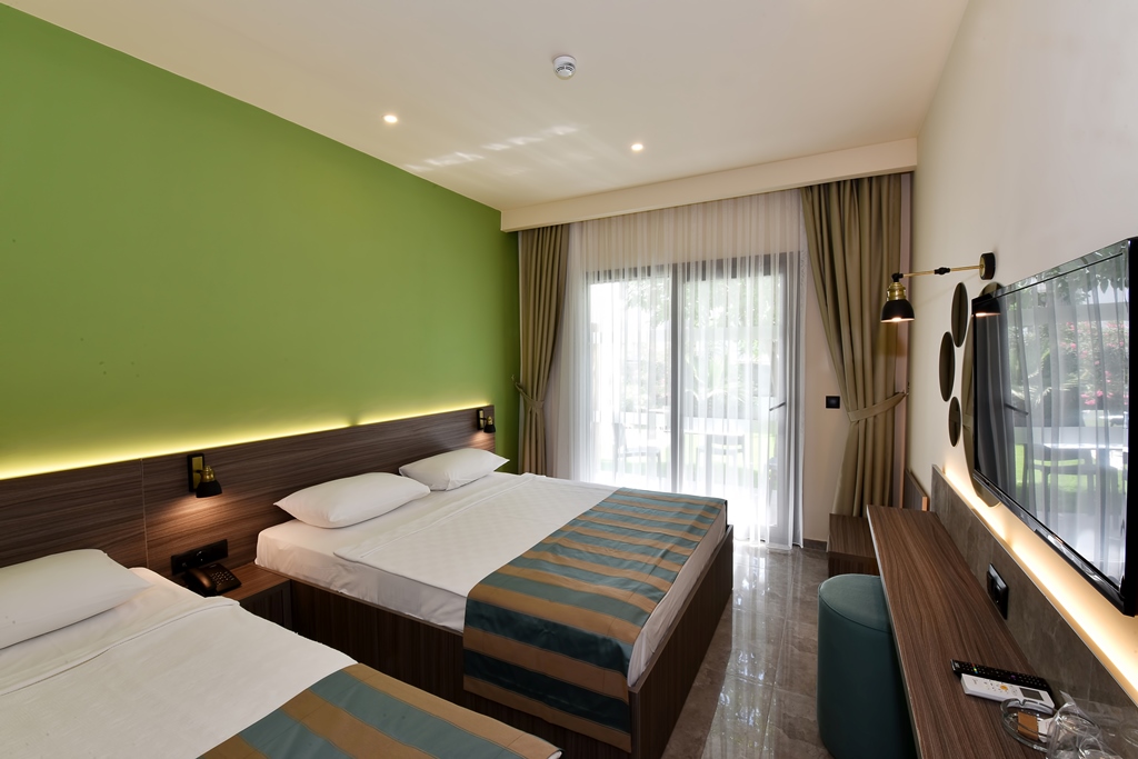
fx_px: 474
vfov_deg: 77.3
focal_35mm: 15
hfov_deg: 100.4
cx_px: 569
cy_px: 380
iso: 200
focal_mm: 15
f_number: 22
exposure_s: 1/4
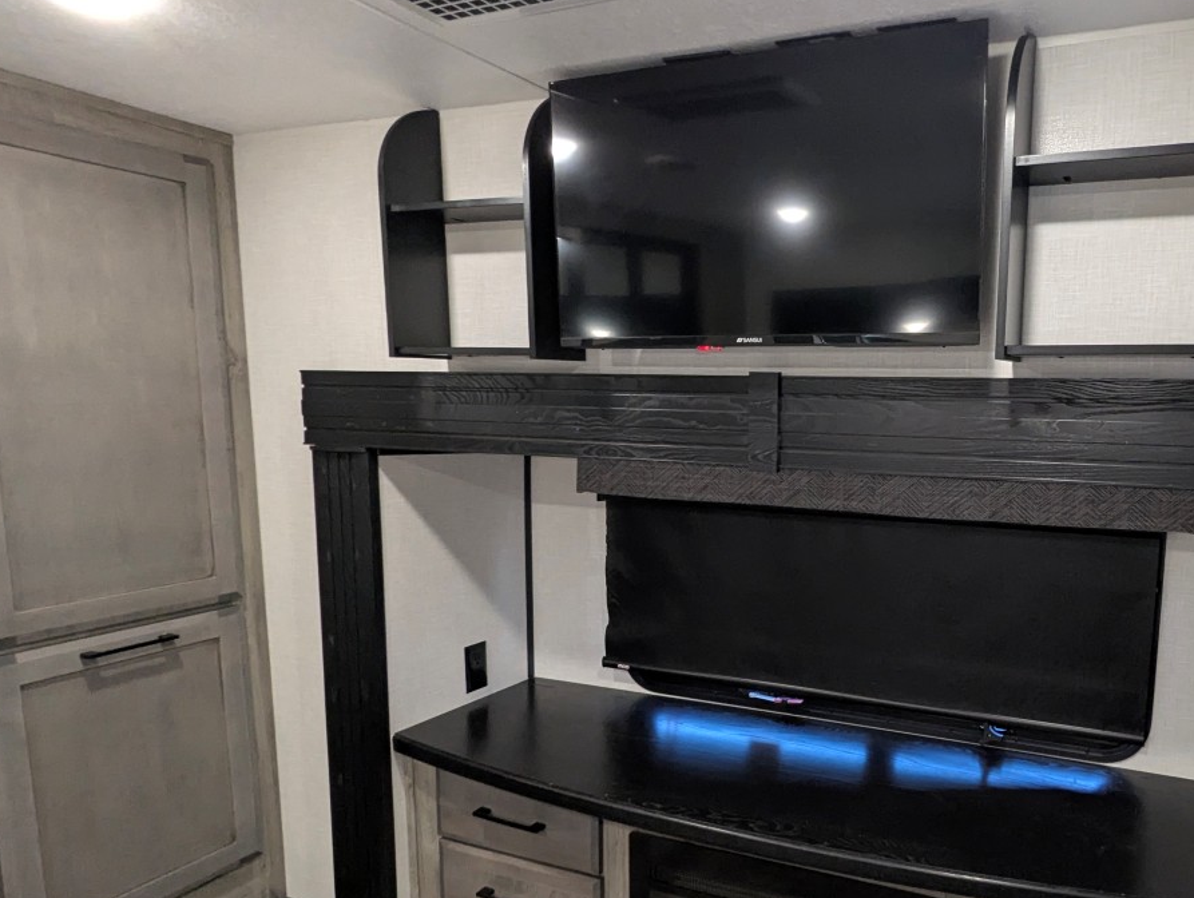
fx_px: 863
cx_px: 828
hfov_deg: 66.8
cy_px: 524
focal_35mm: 25
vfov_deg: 54.7
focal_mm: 2.35
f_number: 2.2
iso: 384
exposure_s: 1/28.4
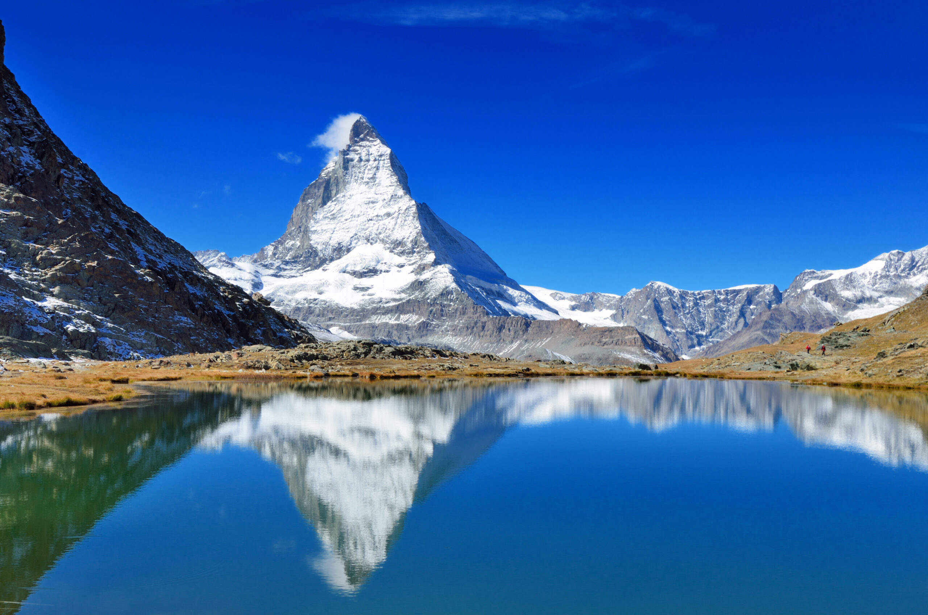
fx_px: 1081
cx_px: 464
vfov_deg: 31.8
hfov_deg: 46.5
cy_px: 308
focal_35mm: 42
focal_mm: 28
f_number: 11
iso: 100
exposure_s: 1/125
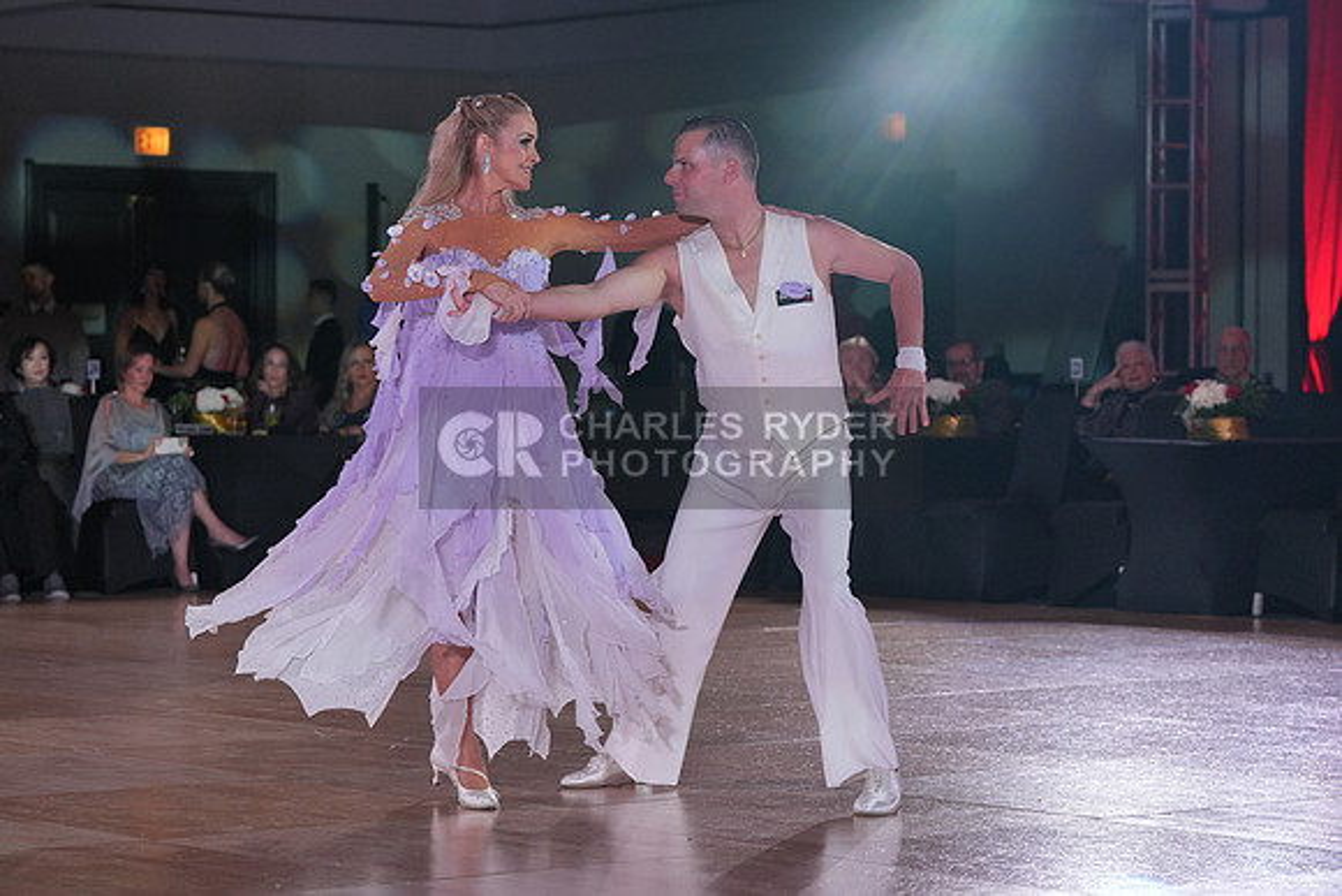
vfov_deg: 12.5
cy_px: 448
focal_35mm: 110
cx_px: 671
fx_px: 4101
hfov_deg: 18.6
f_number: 5
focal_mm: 110
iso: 1600
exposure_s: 1/400
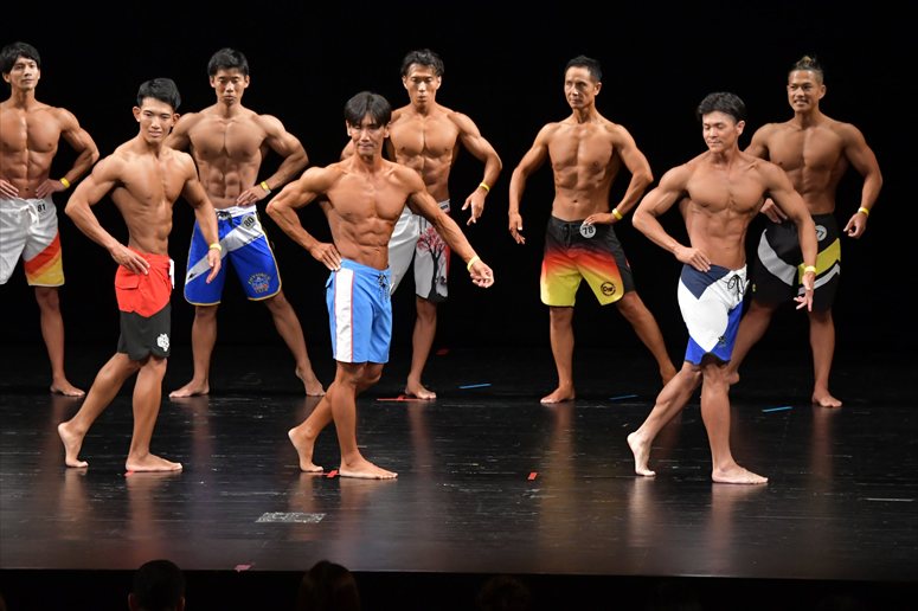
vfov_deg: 6.8
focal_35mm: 202
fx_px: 5149
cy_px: 306
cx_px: 459
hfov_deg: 10.2
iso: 3200
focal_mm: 135
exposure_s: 1/400
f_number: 5.6
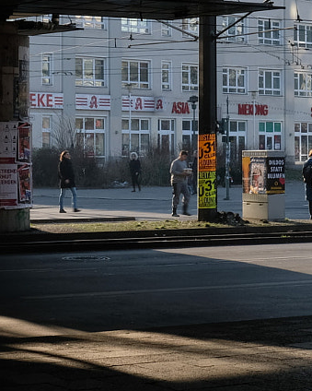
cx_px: 57
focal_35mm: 124
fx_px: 1432
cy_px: 136
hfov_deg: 12.4
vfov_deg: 15.5
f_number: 14
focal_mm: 23
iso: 200
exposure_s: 1/40
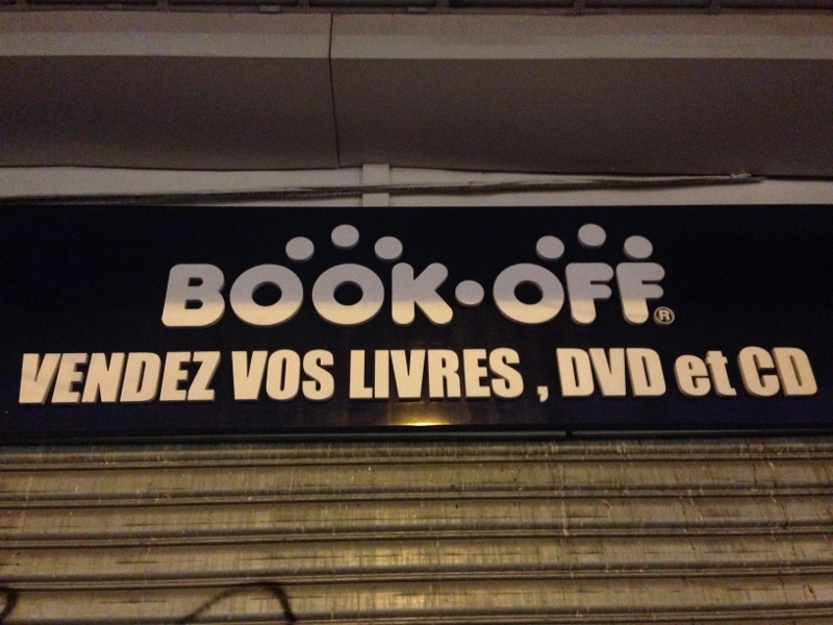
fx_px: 794
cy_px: 312
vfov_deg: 42.9
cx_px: 416
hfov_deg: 55.4
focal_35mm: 33
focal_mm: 4.13
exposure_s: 1/15
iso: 800
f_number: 2.4
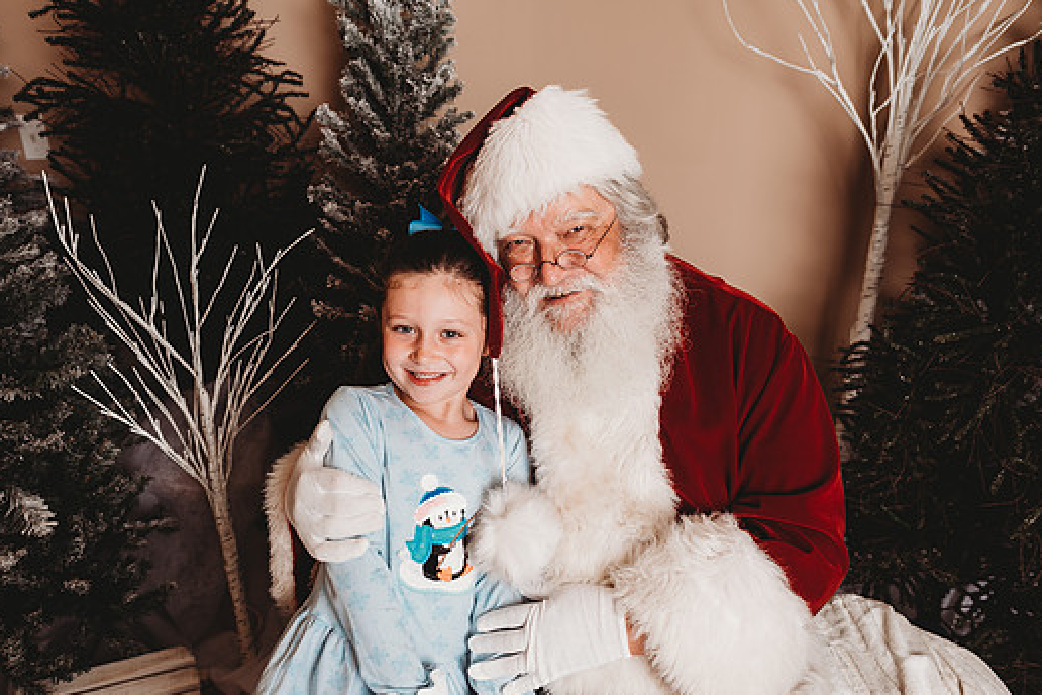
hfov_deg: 67.4
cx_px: 527
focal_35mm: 27
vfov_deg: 47.9
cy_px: 373
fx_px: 781
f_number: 3.2
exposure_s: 1/160
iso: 100
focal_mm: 24
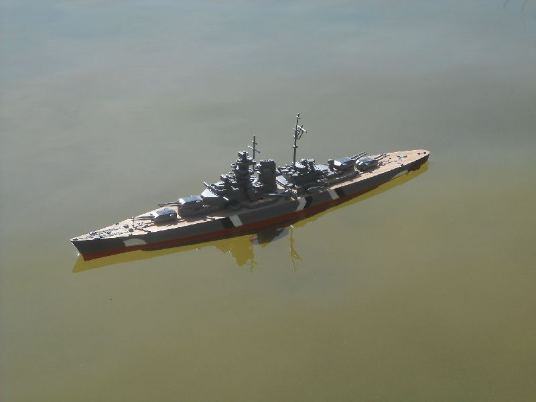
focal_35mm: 77
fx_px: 1192
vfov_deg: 19.1
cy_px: 201
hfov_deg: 25.3
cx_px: 268
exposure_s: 1/402
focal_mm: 12.71
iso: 64
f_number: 4.4
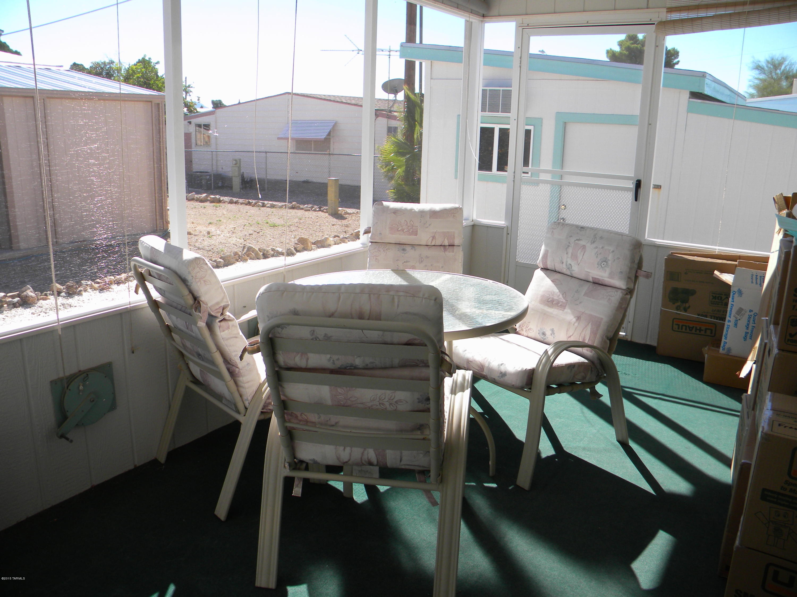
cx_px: 398
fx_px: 645
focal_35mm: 28
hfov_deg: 63.4
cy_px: 298
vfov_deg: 49.7
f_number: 3.5
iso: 80
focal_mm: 5
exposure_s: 1/346
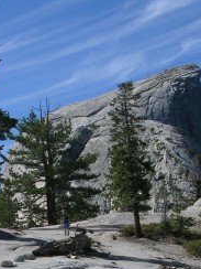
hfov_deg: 13.5
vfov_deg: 17.4
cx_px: 96
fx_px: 852
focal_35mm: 110
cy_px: 272
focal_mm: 8.9
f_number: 6.3
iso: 50
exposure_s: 1/293
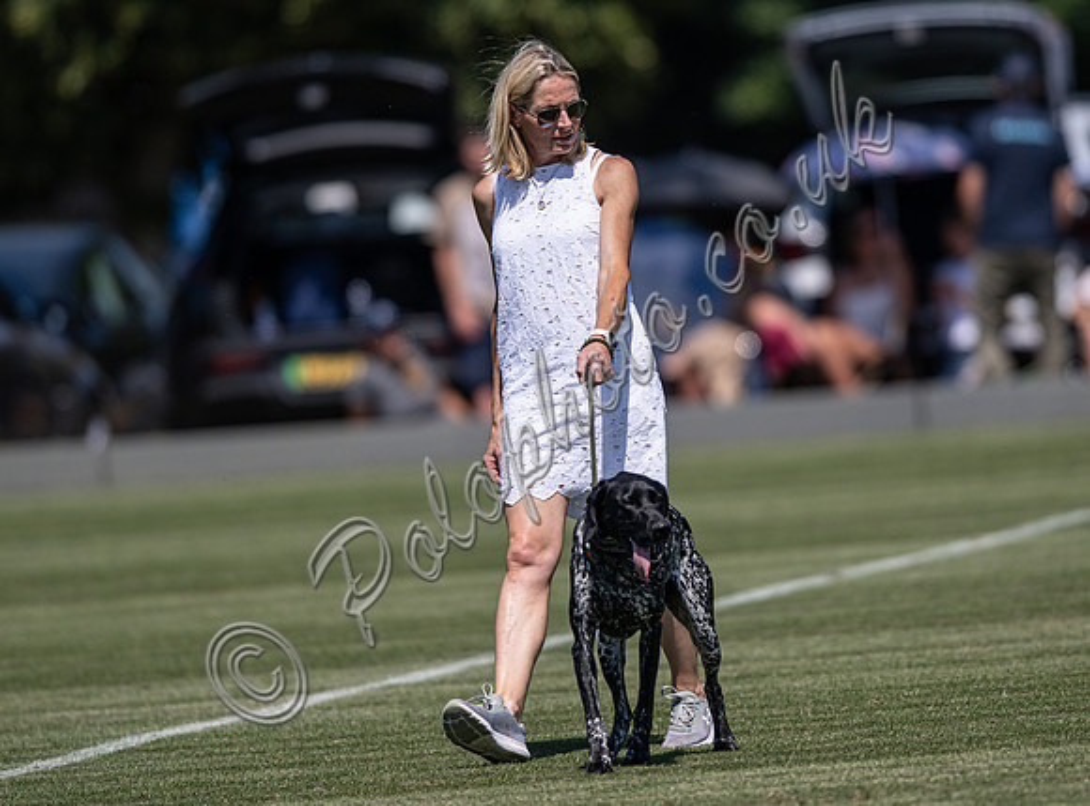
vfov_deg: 2.4
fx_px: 19391
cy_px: 336
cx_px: 587
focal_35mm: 619
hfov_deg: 3.2
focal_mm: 400
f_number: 2.8
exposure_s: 1/5000
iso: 160
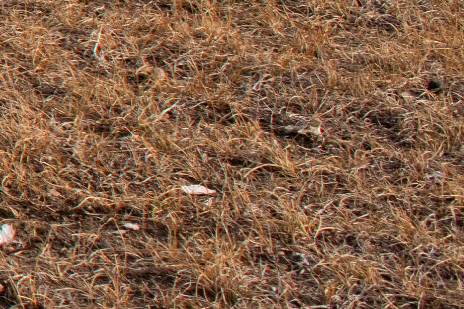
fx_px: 2474
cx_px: -944
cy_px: -125
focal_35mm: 192
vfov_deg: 7.1
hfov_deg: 8.8
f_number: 11
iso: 320
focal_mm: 20
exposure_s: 1/500
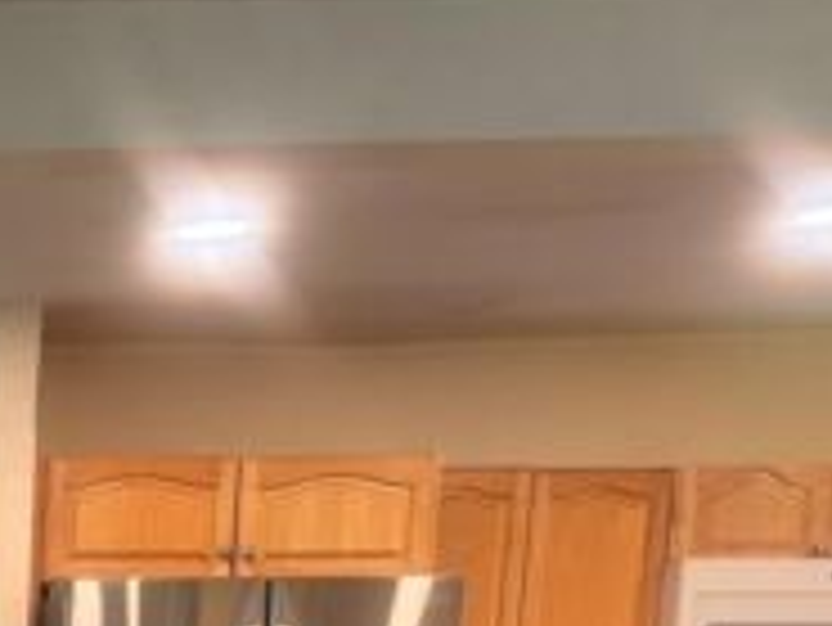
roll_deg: -0.5
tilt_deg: -9.1
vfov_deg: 14.8
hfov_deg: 18.0
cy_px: 1049
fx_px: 2165
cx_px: -598
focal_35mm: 90
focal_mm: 5.96
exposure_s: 1/60
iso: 100
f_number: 1.6
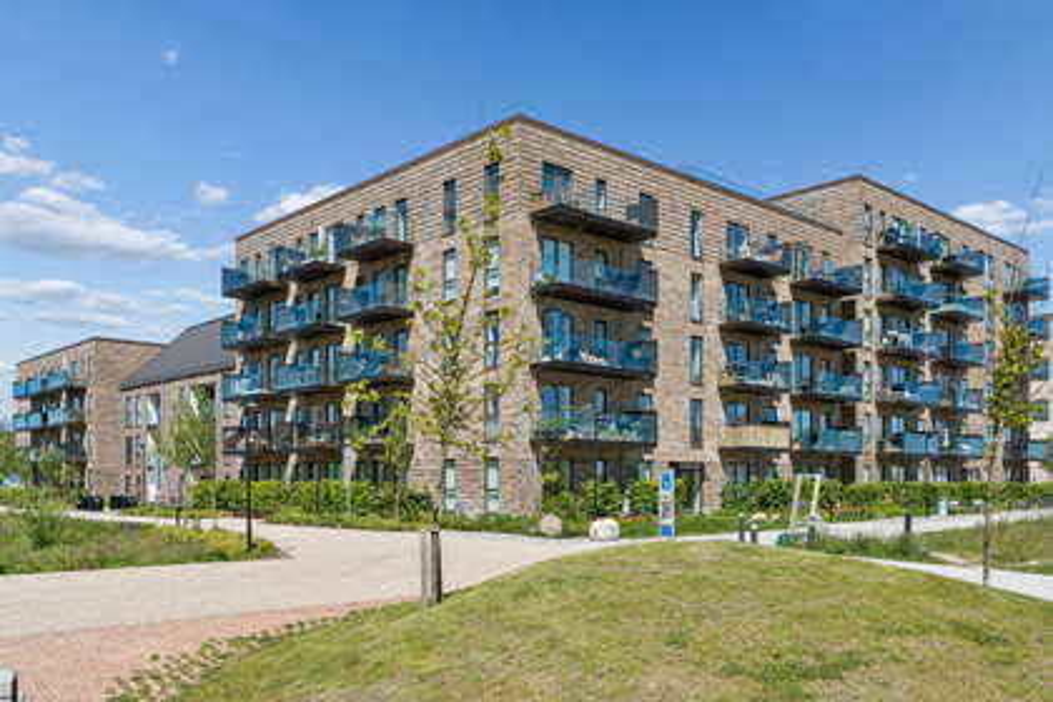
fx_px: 877
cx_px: 526
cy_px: 351
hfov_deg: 61.9
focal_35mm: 30
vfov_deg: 43.6
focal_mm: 30
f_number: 8
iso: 320
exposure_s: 1/800
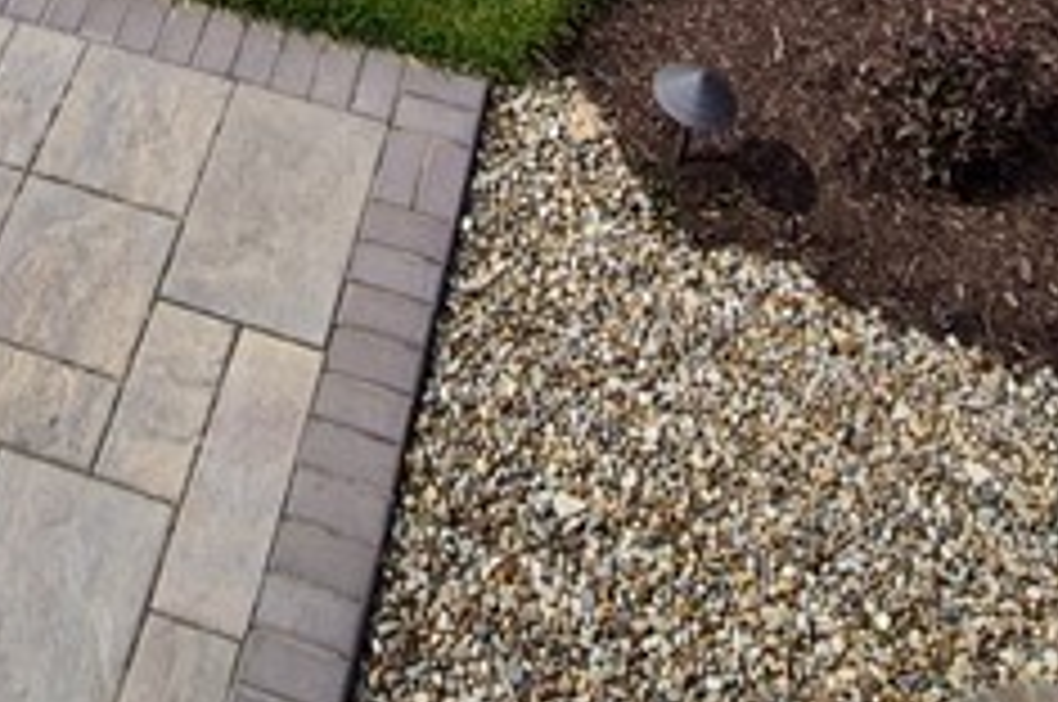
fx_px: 1732
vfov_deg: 16.8
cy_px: -724
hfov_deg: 32.6
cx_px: 153
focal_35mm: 59
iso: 40
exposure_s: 1/2312
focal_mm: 1.74
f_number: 2.2
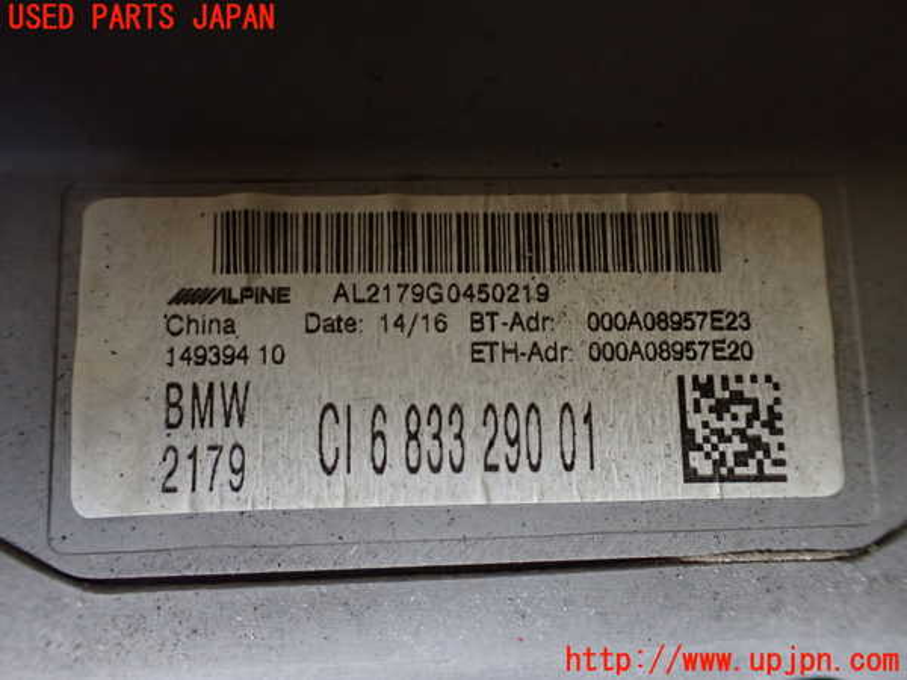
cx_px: 454
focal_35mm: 30
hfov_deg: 60.0
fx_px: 786
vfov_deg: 46.8
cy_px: 340
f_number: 2.3
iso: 500
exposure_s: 1/125
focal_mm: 5.4
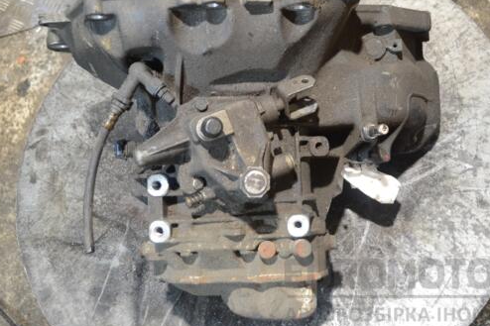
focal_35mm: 51
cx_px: 266
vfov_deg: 26.4
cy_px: 142
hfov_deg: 38.9
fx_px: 694
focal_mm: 28
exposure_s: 1/30
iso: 1400
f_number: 4.5
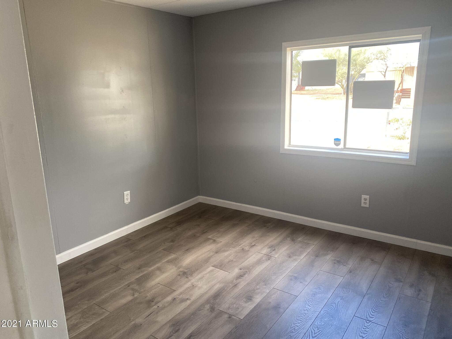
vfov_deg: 53.1
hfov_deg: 67.3
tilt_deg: -12.6
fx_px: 339
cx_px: 226
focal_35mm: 26
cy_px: 170
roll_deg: +1.1
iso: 125
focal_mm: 4.25
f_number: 1.8
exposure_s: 1/111
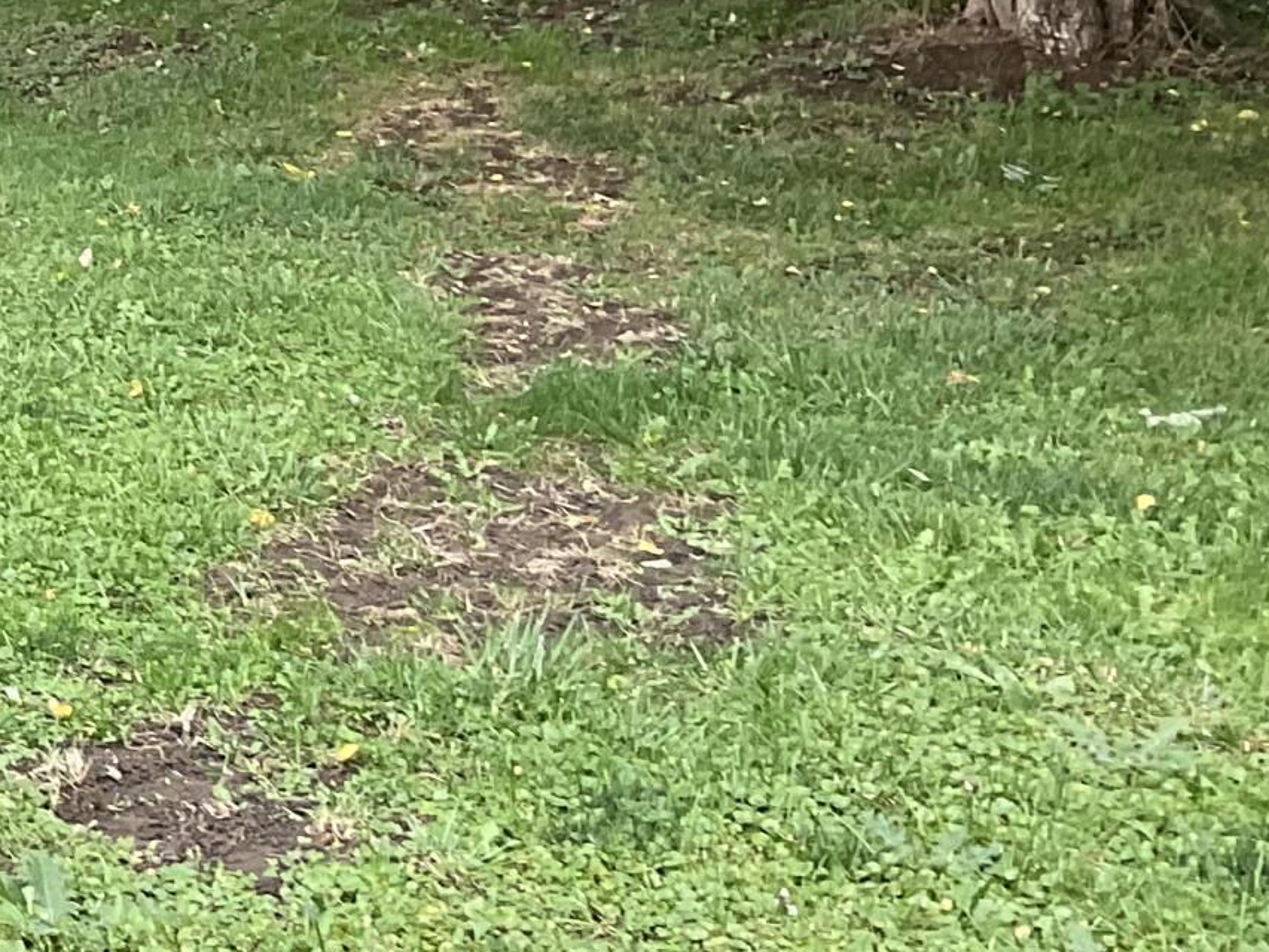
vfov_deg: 14.3
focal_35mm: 102
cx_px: -722
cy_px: 62
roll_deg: -0.8
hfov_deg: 17.1
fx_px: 3740
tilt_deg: -7.3
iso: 40
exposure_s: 1/122
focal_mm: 3
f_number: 1.8
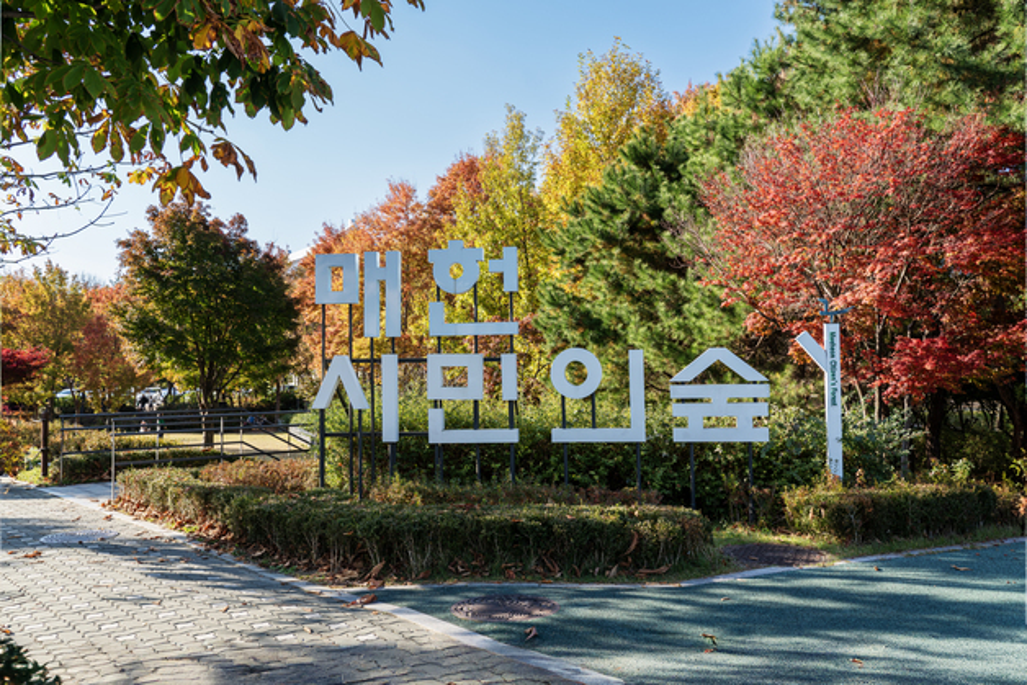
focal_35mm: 29
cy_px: 342
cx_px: 514
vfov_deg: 45.0
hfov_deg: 63.6
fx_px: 827
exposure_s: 1/100
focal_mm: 29
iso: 100
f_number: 8
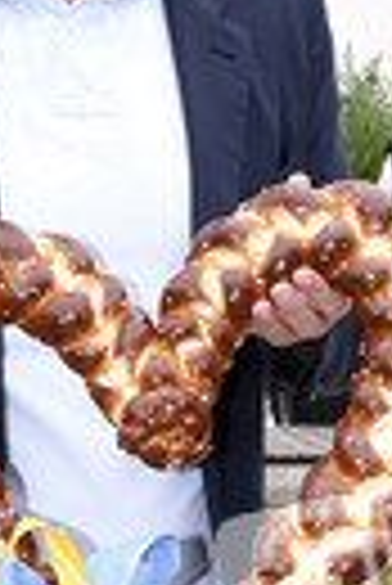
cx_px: 36
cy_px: 338
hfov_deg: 11.1
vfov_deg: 16.6
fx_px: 2004
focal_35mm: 123
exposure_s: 1/160
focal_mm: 40
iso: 320
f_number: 9
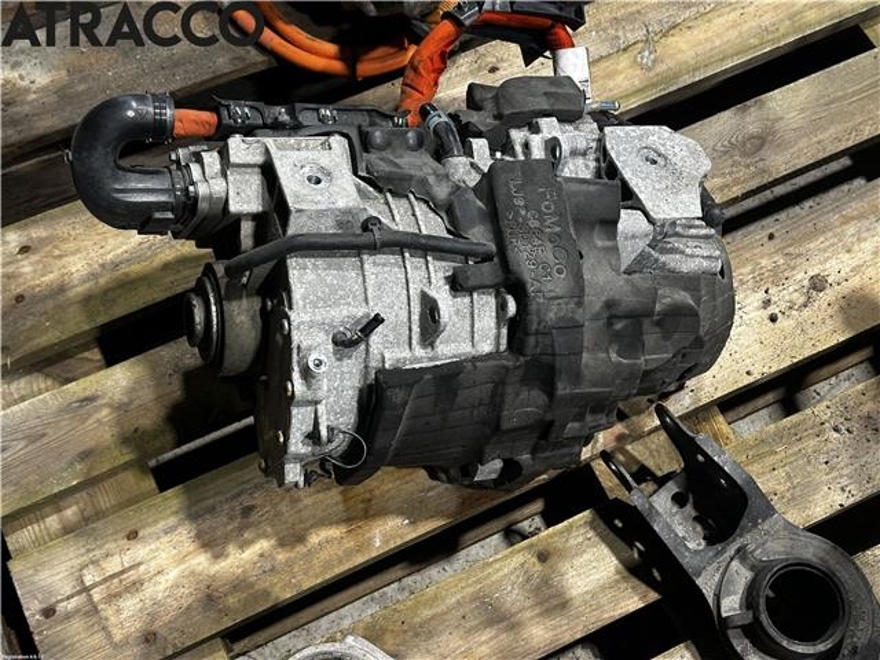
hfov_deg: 39.7
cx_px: 440
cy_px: 330
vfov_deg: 30.3
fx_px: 1220
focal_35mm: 48
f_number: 1.78
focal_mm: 6.86
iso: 80
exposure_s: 1/50
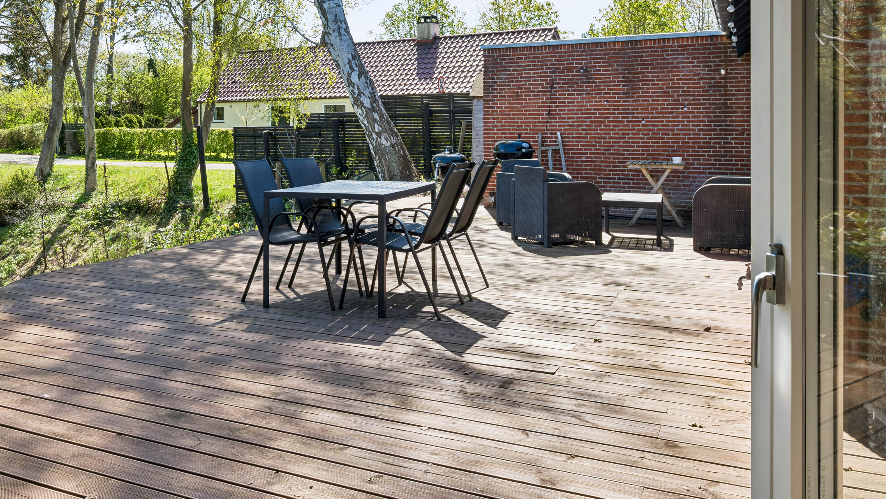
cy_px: 131
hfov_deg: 55.4
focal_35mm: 35
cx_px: 290
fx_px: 822
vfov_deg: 33.1
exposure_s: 1/60
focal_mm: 24
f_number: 11
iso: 160
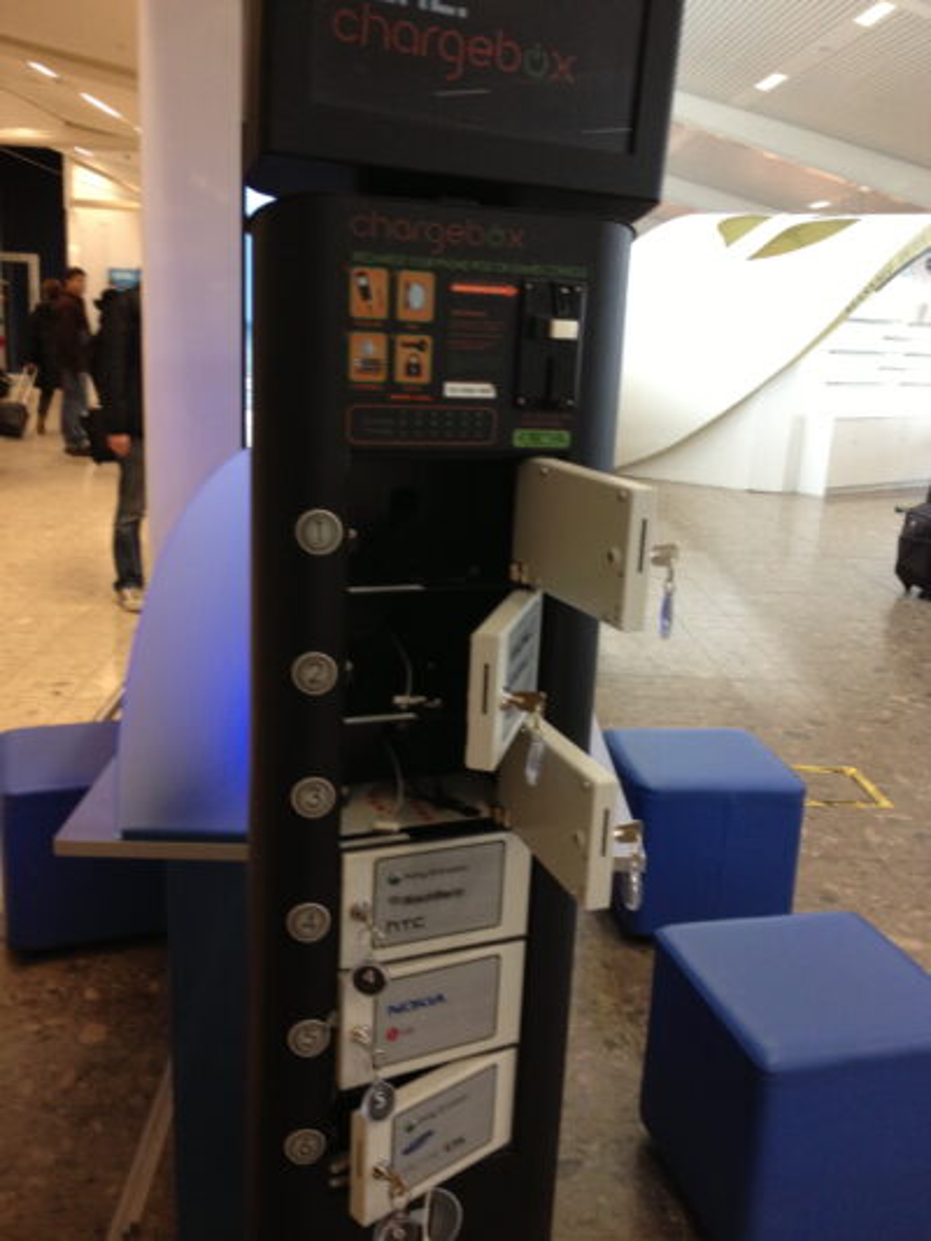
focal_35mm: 35
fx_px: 1255
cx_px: 466
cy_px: 620
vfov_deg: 52.6
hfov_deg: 40.7
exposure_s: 1/20
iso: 125
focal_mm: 4.28
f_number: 2.4
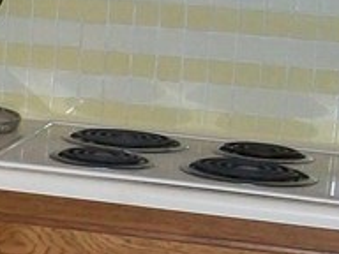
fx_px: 1773
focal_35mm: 181
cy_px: 153
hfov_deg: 10.1
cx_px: -348
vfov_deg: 8.2
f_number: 2.7
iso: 160
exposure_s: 1/60
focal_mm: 6.1
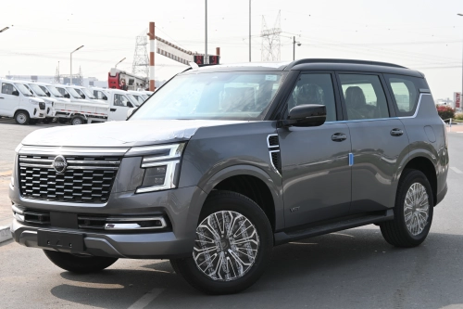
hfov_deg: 28.7
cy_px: 154
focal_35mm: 70
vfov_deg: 19.3
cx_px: 232
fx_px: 906
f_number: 6.3
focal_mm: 47
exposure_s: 1/320
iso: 100
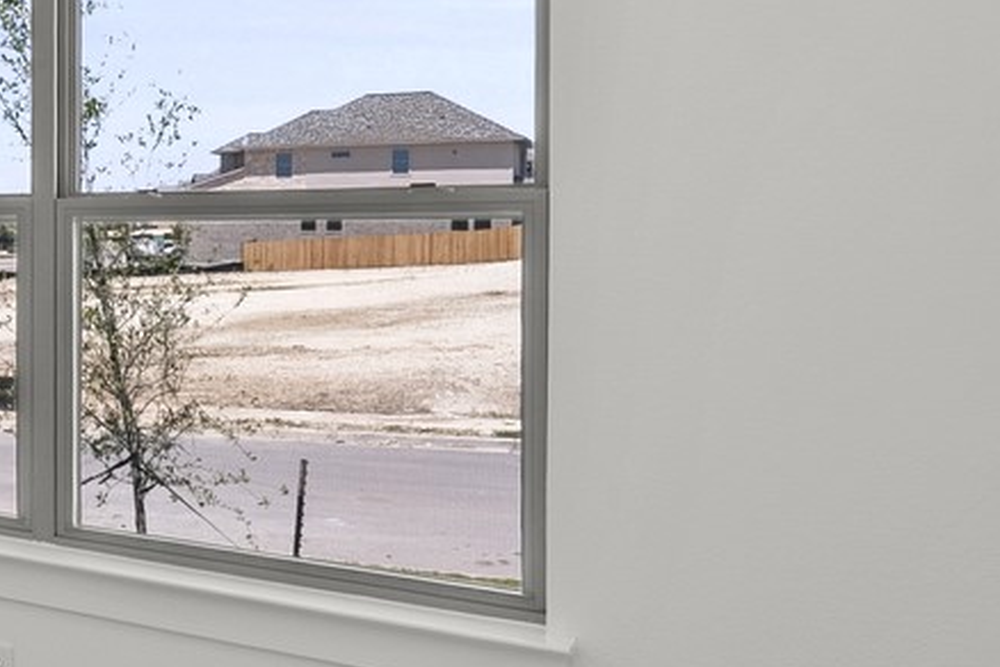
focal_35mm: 48
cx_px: -497
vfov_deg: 27.9
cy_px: 226
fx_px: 1333
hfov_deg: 27.9
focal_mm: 13
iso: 160
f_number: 11
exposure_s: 1/20
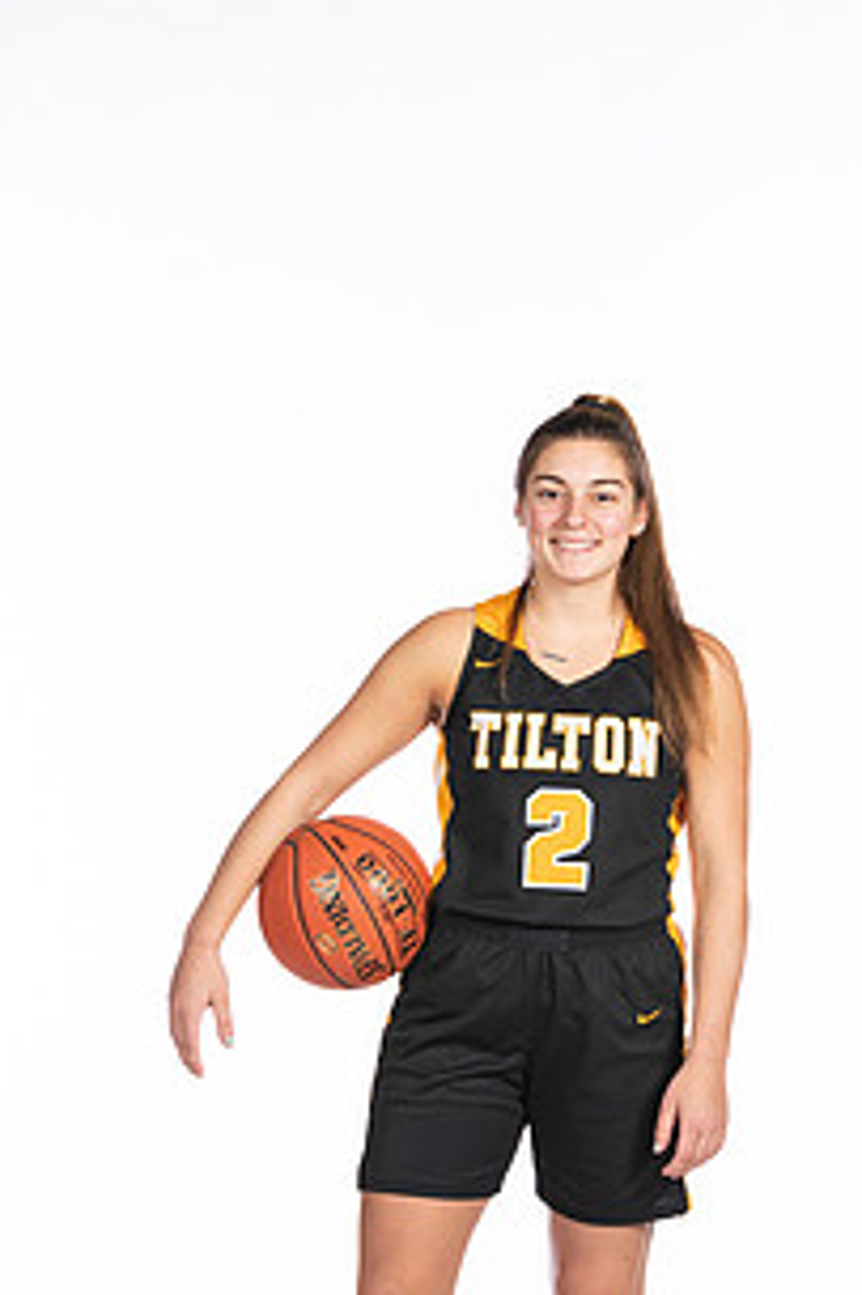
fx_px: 5573
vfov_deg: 13.2
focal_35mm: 155
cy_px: 926
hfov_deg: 8.8
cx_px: 535
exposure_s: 1/100
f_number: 5
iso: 100
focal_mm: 70
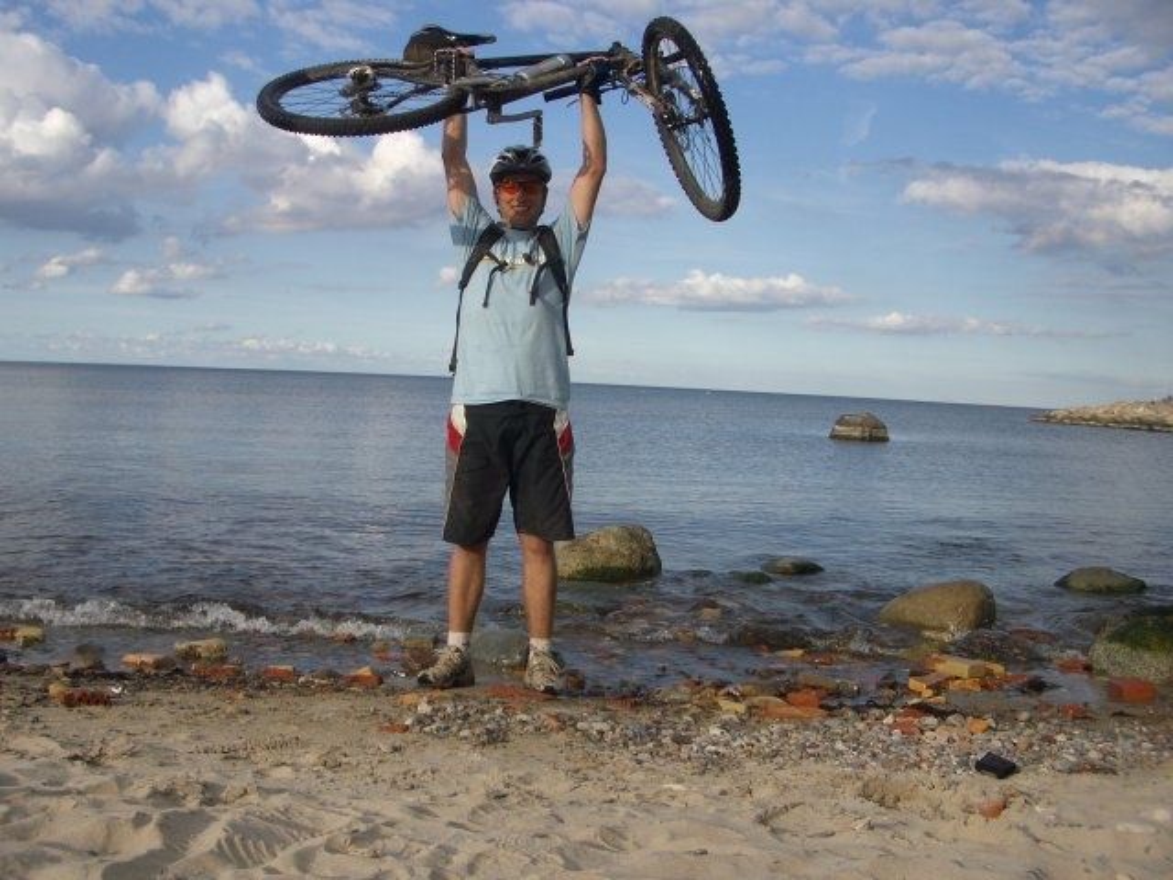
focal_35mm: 35
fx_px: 1186
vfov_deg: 40.7
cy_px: 440
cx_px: 586
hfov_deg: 52.6
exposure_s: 1/400
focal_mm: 5.8
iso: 50
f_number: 4.3
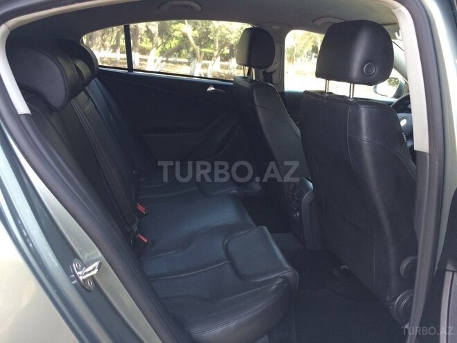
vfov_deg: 48.2
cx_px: 228
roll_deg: -2.7
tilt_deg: -16.6
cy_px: 172
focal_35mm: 29
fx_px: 383
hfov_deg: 61.7
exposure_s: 1/33
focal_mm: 4.15
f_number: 2.2
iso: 40
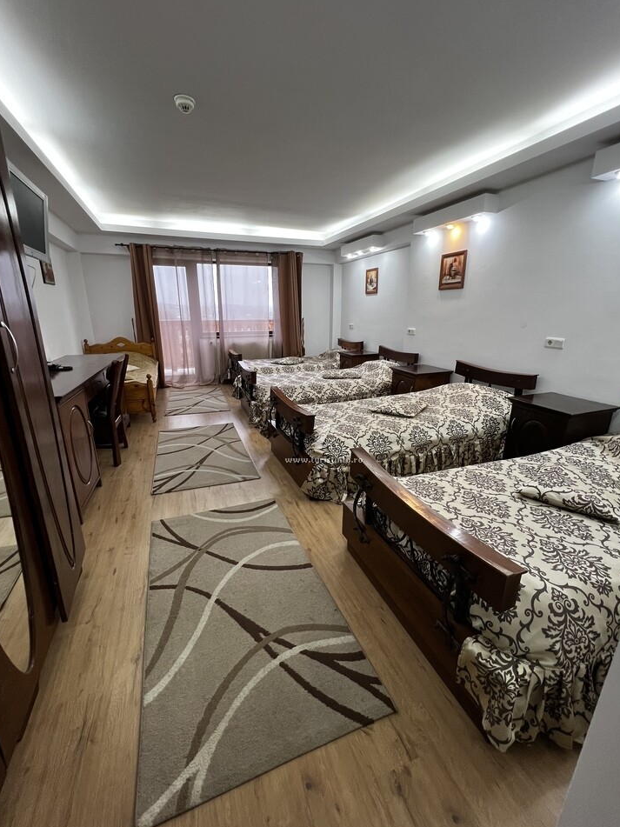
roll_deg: +0.2
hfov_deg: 85.7
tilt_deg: -17.1
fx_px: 334
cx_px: 311
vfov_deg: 102.1
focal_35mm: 14
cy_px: 423
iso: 160
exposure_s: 1/100
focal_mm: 1.57
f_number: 1.8
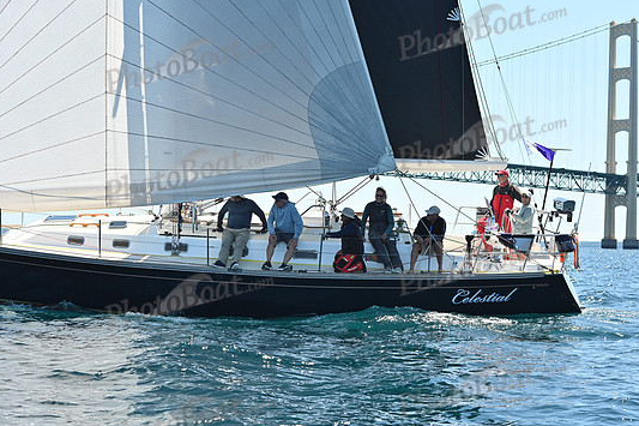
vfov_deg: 14.0
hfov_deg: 20.8
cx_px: 337
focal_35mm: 98
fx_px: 1739
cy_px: 219
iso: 320
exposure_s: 1/1000
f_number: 6.3
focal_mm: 90
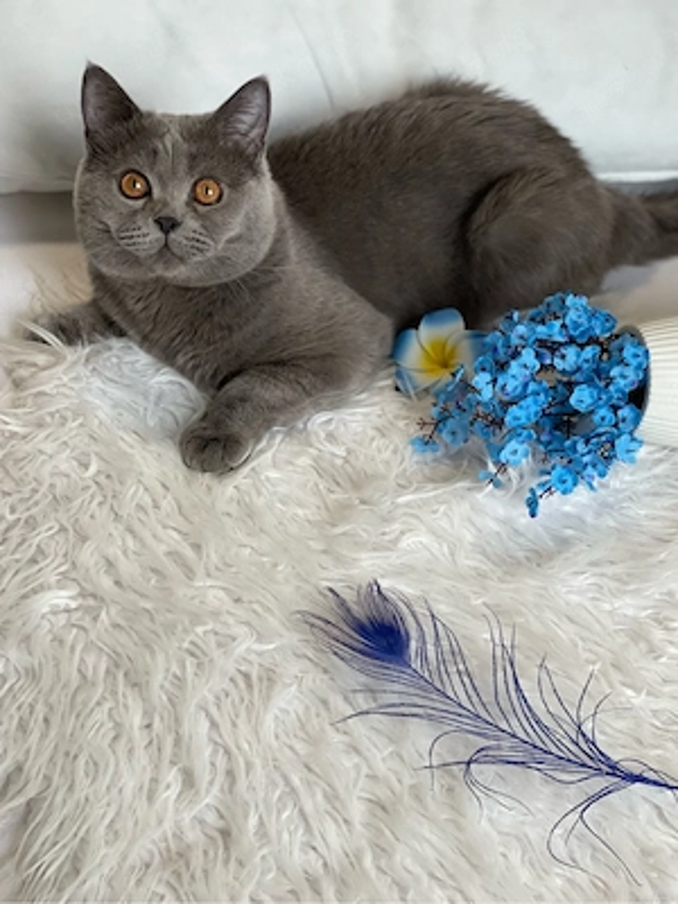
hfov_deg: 22.9
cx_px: 339
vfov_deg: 30.3
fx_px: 1671
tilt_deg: -44.4
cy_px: 452
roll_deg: -9.4
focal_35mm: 64
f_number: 2.2
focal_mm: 7.5
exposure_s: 1/121
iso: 200
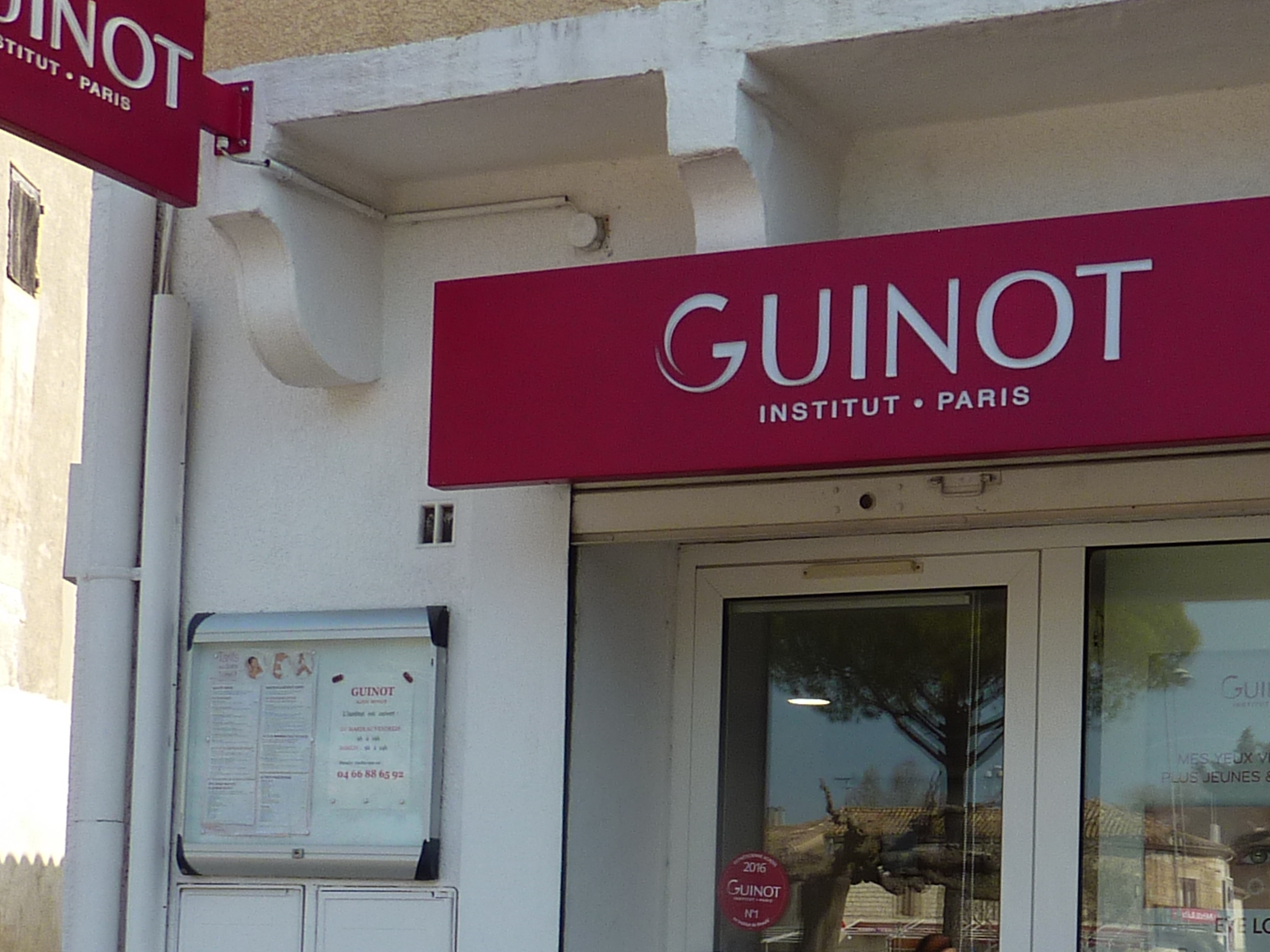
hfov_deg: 32.0
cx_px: 978
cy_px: 910
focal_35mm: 59
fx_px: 2164
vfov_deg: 23.9
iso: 80
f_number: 4
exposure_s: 1/400
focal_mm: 4.1
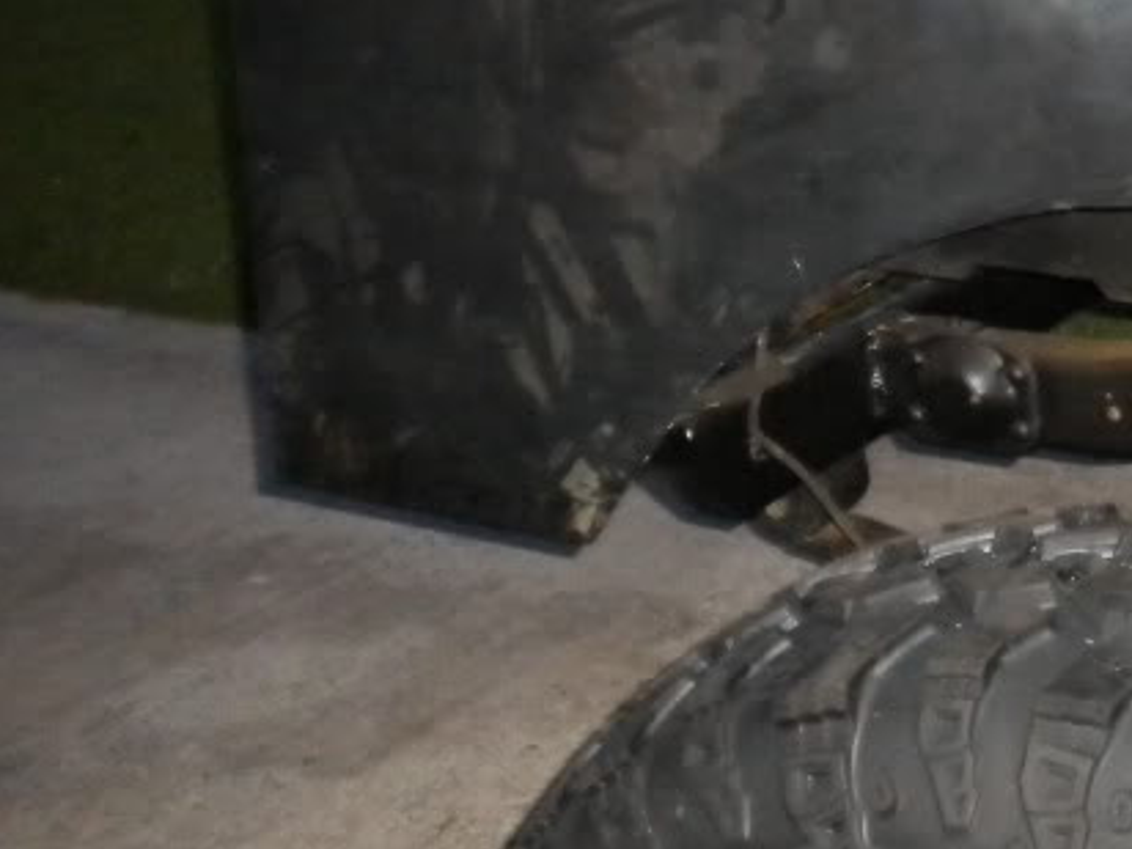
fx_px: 2845
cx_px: 1401
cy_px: 19
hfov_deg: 20.8
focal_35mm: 87
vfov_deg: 16.6
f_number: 3.1
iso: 427
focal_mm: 6.3
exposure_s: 1/30
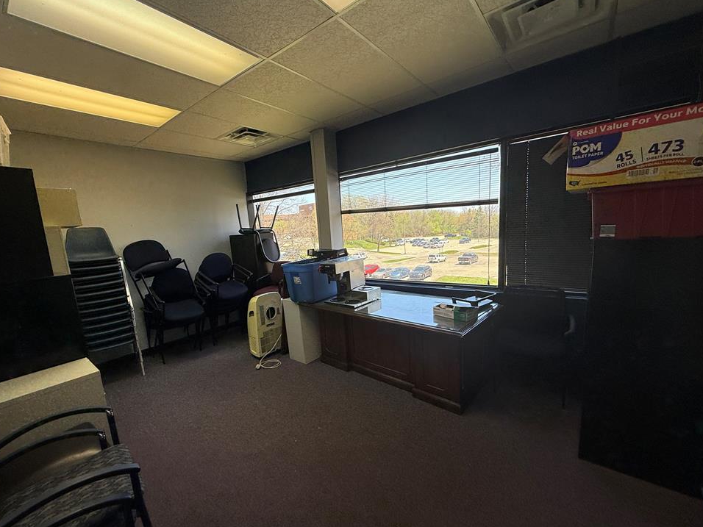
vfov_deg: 81.7
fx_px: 305
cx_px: 342
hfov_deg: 98.1
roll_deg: +3.5
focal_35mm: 15
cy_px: 276
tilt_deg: -8.7
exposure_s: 1/162
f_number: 2.2
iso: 50
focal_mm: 2.22
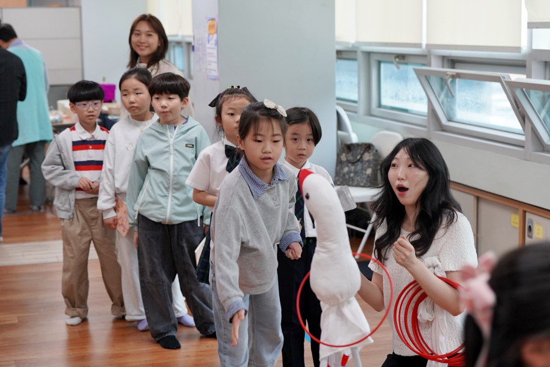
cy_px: 184
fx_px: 1069
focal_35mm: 70
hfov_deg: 28.8
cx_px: 275
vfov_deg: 19.5
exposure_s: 1/160
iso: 1250
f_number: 4
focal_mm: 70
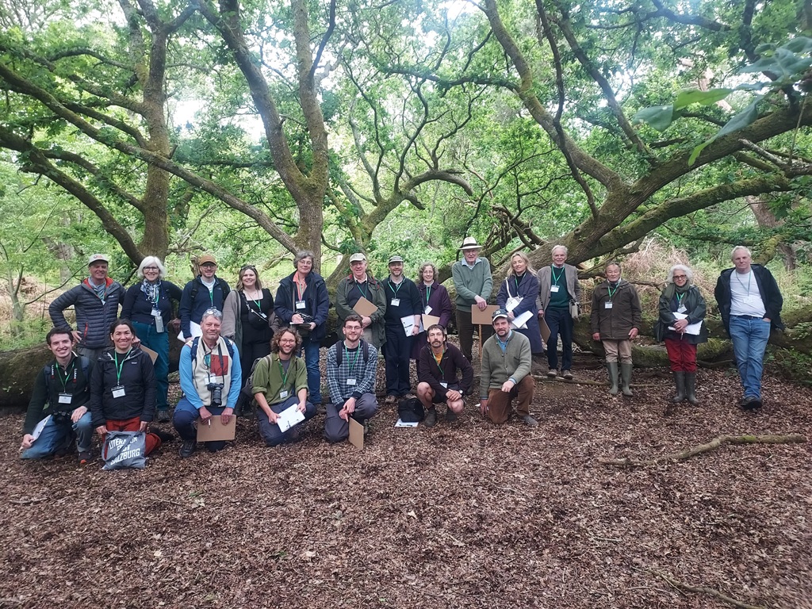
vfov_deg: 56.8
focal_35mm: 24
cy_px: 304
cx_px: 406
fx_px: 563
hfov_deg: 71.6
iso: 80
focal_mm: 4.6
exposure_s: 1/60
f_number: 1.8
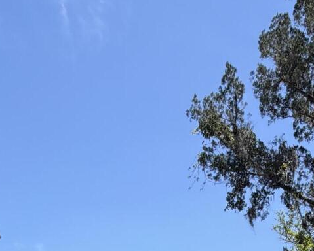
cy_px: 417
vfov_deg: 20.8
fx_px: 530
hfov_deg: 32.5
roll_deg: -2.9
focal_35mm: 57
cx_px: 230
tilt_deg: +2.0
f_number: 2.2
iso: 32
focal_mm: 2.22
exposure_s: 1/770
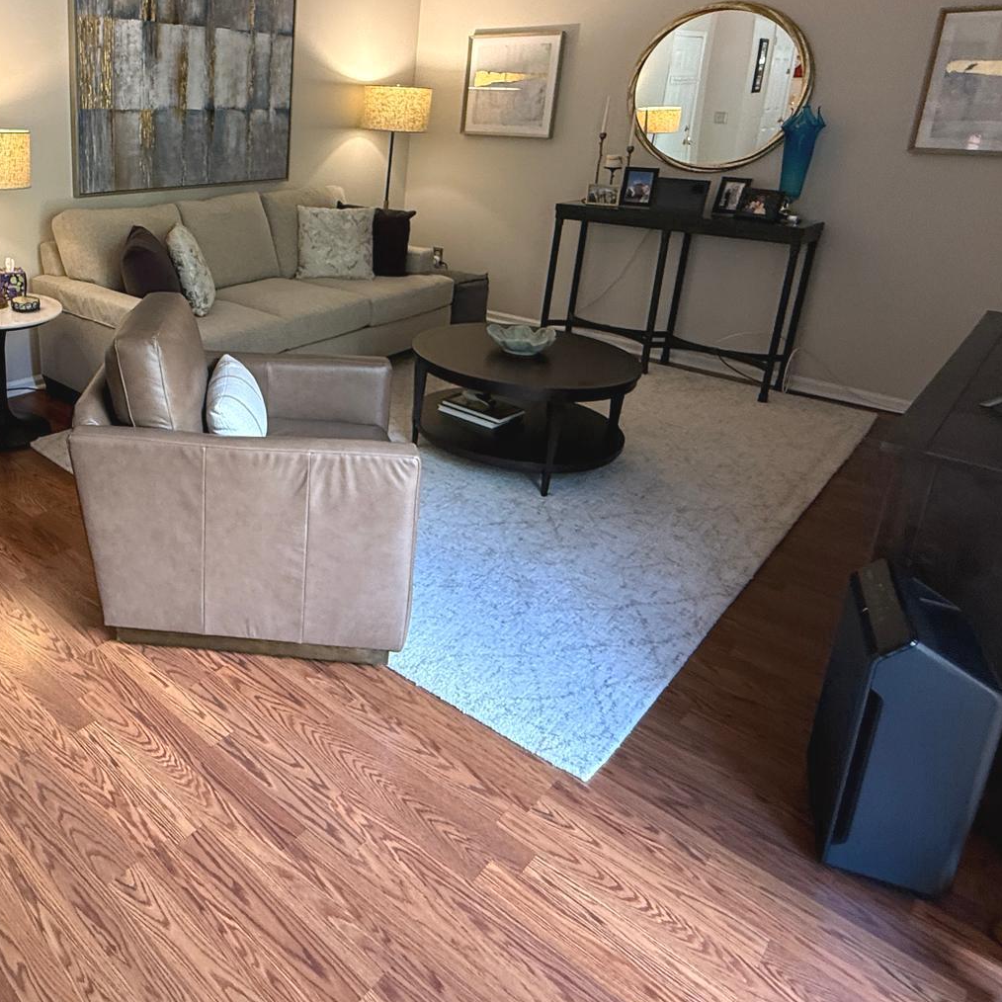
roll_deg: -0.8
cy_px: 330
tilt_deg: -16.1
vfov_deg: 61.3
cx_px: 214
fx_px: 819
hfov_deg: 58.6
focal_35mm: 25
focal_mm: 2.22
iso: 250
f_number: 2.2
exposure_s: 1/60
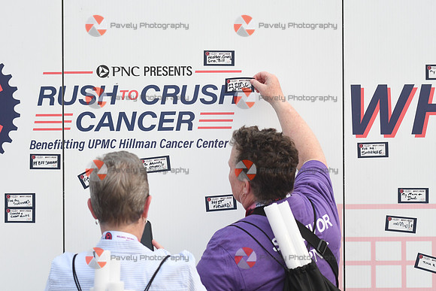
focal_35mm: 150
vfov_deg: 9.2
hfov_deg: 13.7
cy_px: 146
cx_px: 218
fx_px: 1817
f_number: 4
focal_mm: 100
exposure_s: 1/500
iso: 1250
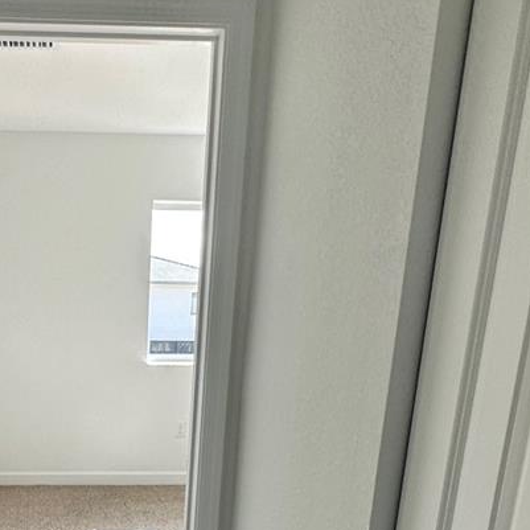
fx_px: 641
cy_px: 464
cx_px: 65
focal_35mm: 37
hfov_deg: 41.7
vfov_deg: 41.8
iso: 64
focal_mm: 2.22
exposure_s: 1/120
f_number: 2.2
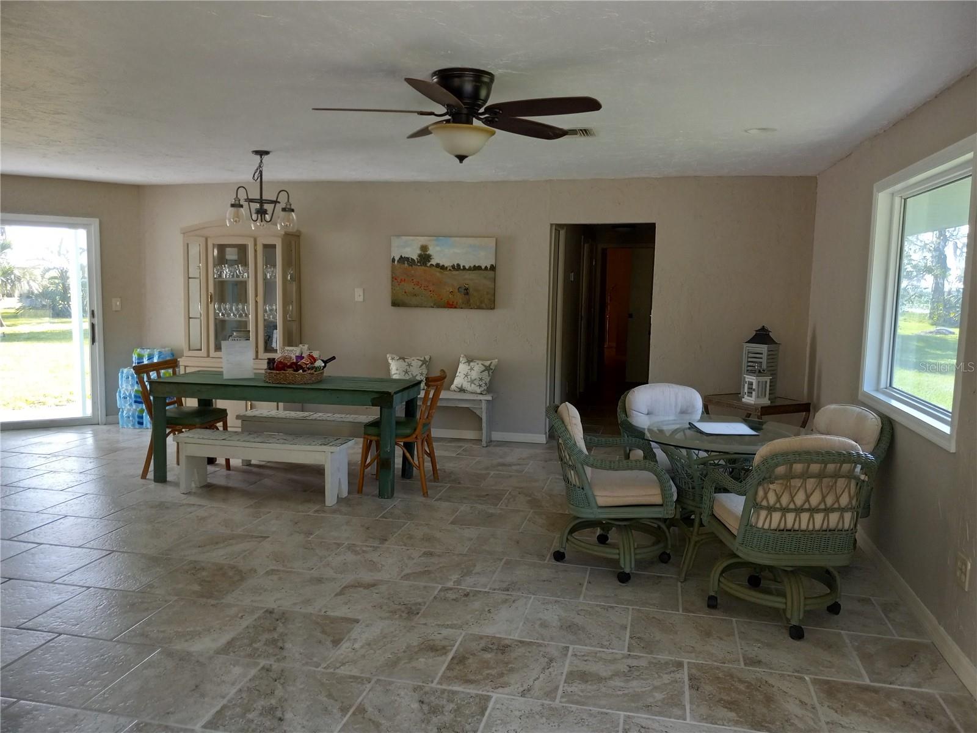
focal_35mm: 27
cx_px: 488
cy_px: 366
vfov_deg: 51.4
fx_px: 762
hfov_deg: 65.3
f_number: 1.8
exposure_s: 1/102
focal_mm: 3.94
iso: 125
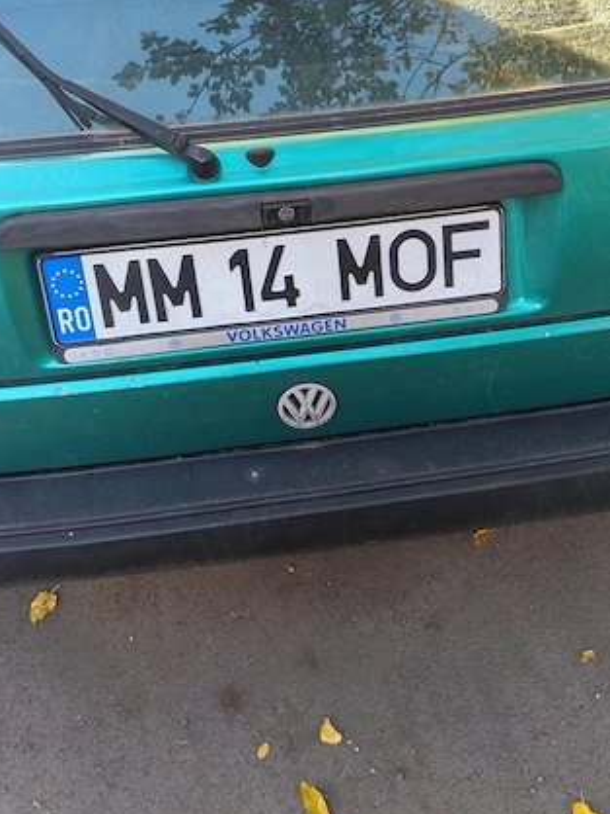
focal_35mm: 46
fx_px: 1082
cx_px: 366
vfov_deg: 41.0
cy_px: 312
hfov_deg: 31.4
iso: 1063
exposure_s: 1/100
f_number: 1.75
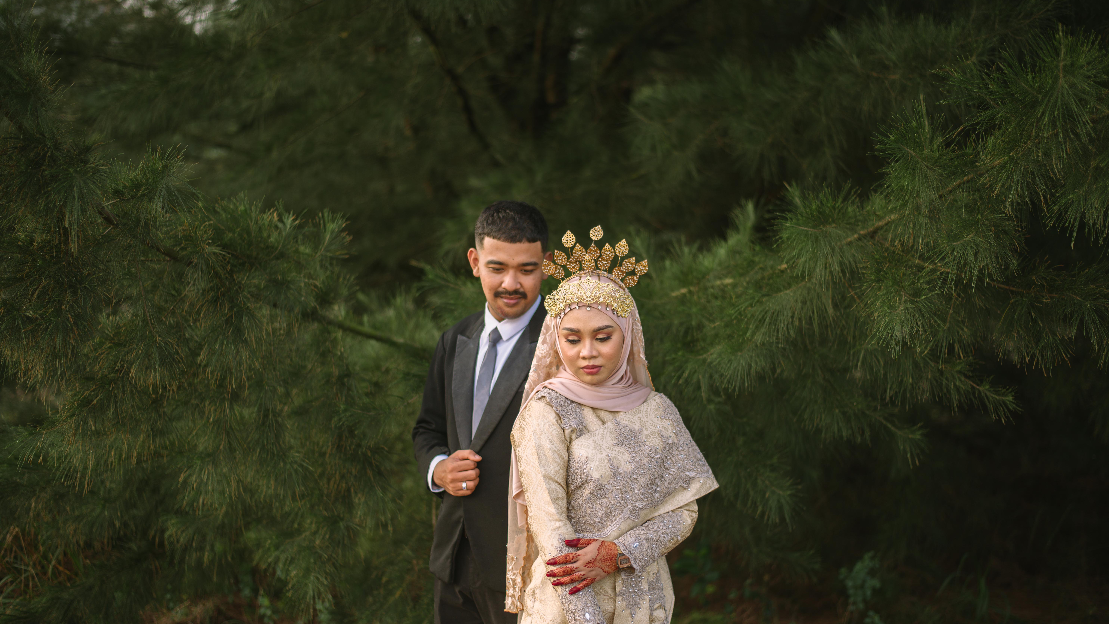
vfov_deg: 22.6
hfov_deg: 39.2
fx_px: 1558
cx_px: 549
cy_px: 351
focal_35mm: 53
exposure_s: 1/400
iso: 100
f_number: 1.8
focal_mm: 50
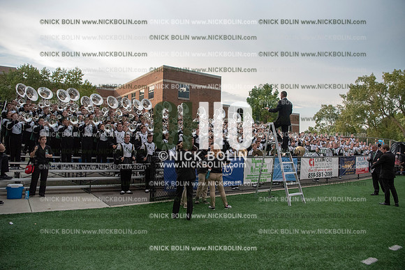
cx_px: 202
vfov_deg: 53.2
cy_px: 135
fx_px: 270
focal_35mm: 24
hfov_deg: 73.7
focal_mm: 24
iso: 3200
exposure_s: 1/4000
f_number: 3.5
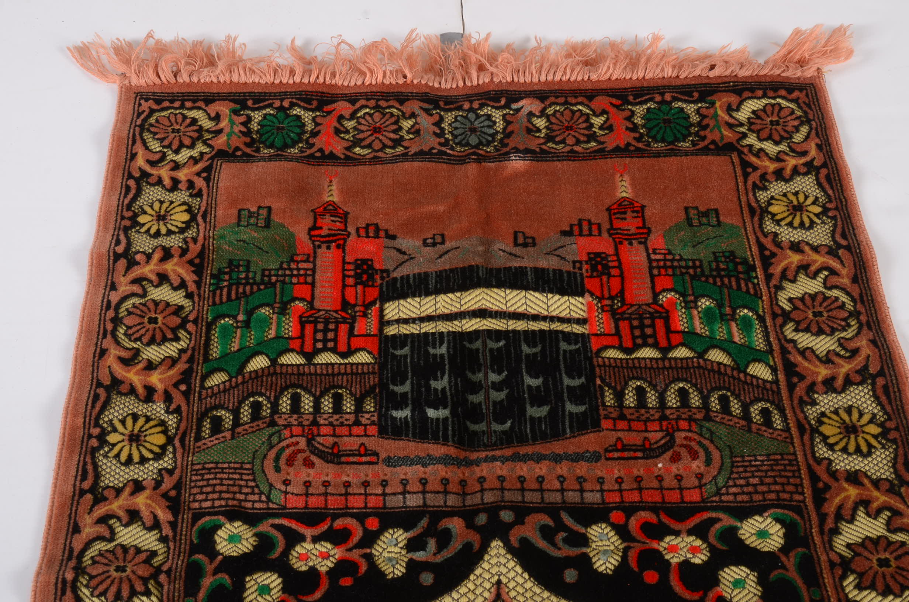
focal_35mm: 63
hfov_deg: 32.0
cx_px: 454
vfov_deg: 21.5
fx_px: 1587
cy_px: 301
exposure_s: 1/160
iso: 160
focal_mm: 42
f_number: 14
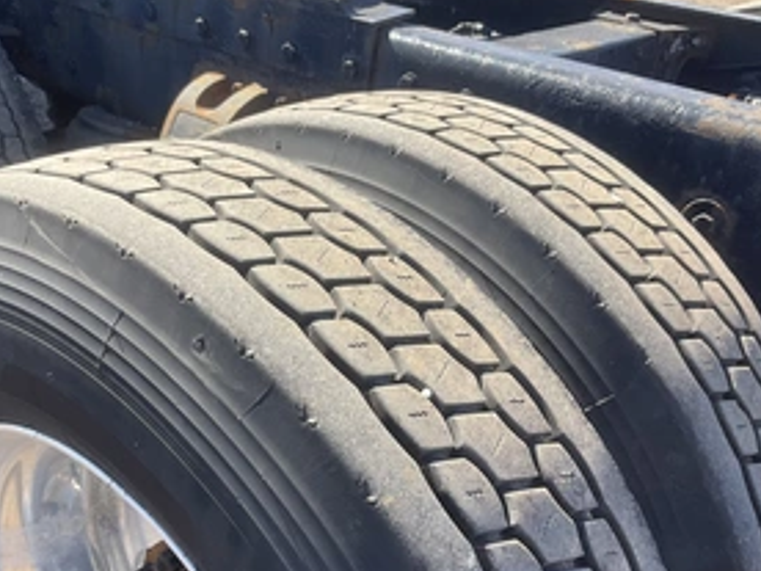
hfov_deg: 44.7
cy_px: 397
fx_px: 923
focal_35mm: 42
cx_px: 345
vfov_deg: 33.9
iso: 25
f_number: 1.8
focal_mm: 3
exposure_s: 1/394
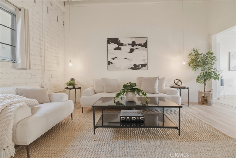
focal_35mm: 15
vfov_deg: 77.3
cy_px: 79
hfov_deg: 100.4
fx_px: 98
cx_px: 118
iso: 1600
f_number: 4.5
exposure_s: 1/60
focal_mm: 15
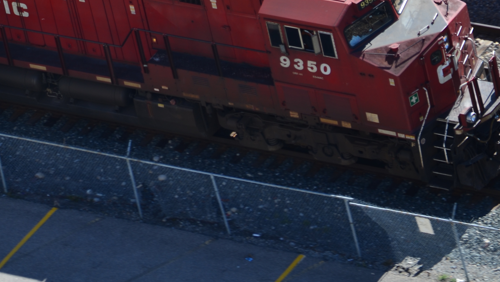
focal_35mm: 612
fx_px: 8115
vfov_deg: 2.0
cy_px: -28
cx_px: 83
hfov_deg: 3.5
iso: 100
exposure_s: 1/160
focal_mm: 200
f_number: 5.6
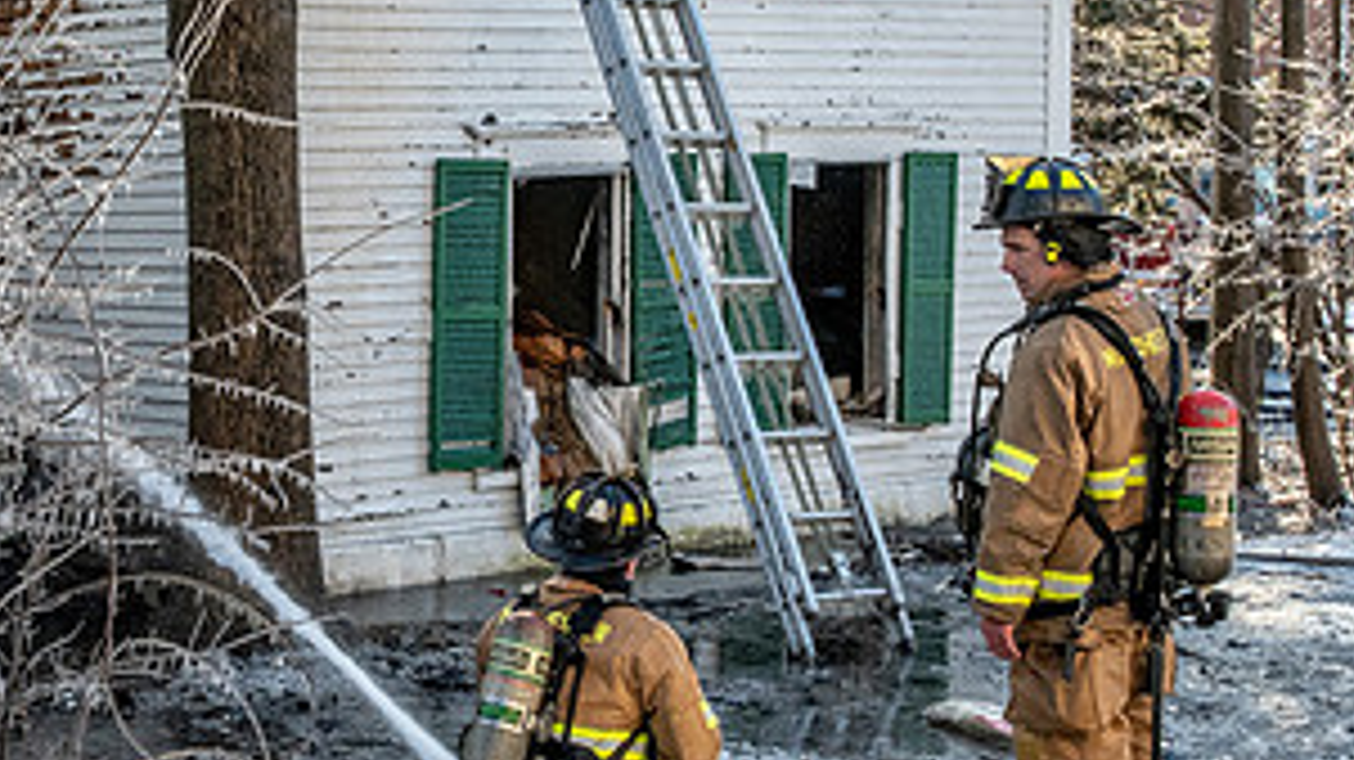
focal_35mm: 83
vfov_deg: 14.5
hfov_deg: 25.3
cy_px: 251
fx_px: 2979
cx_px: 360
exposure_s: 1/500
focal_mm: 26
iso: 1000
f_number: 8
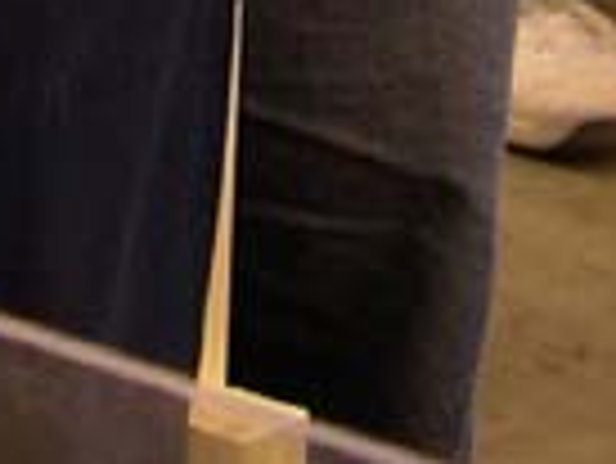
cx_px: -351
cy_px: -1099
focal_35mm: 283
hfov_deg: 6.9
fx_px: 5040
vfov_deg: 4.9
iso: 100
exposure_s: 1/5.9
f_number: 2.8
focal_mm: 8
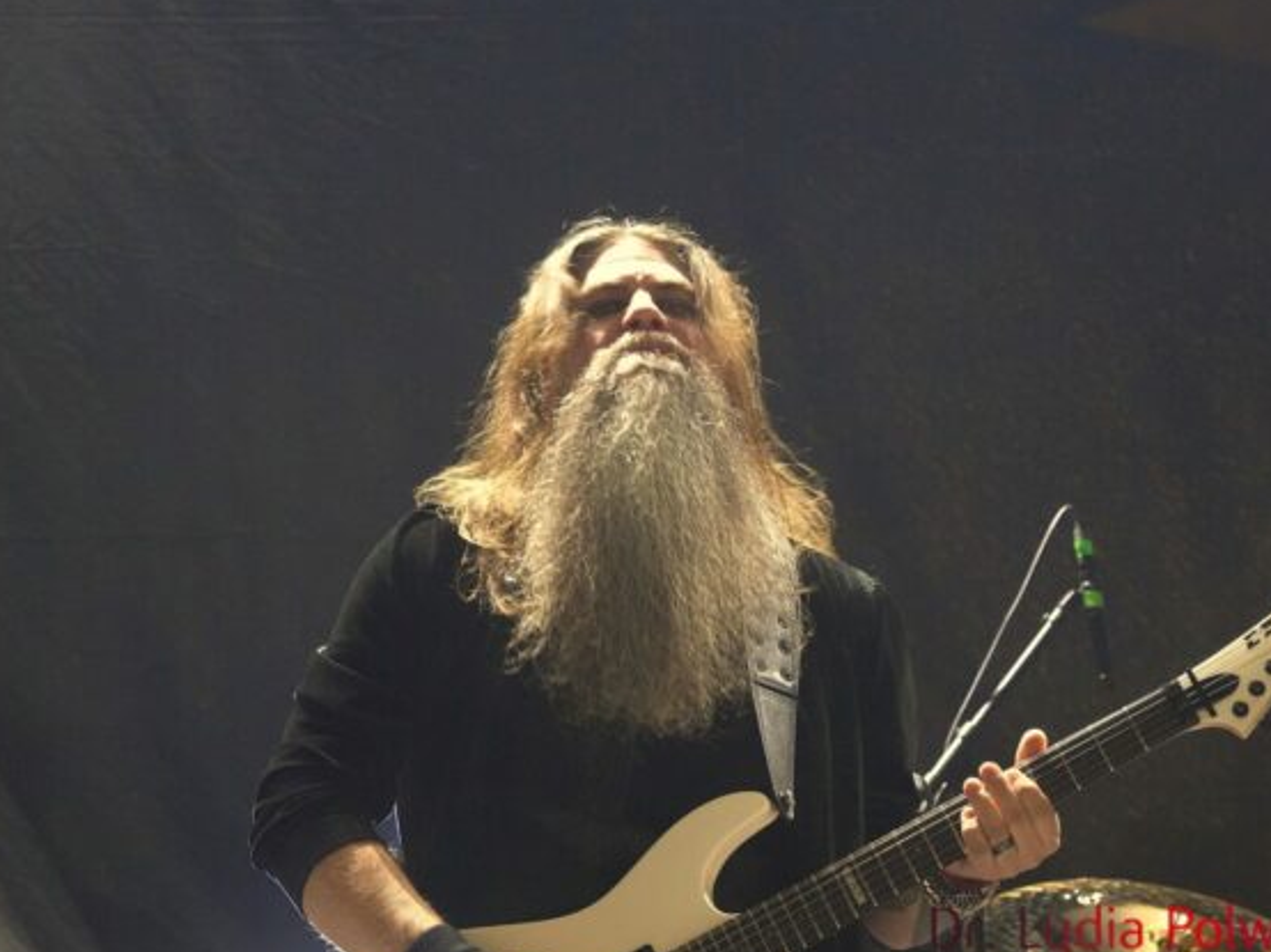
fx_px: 4404
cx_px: 780
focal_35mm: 120
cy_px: 539
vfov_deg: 12.3
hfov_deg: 16.4
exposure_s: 1/100
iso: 6400
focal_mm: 60
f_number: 4.5
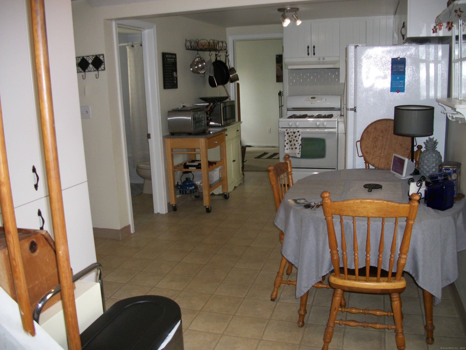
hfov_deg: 56.8
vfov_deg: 44.2
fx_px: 431
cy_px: 175
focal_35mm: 32
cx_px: 233
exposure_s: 1/60
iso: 160
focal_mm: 5.7
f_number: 2.9
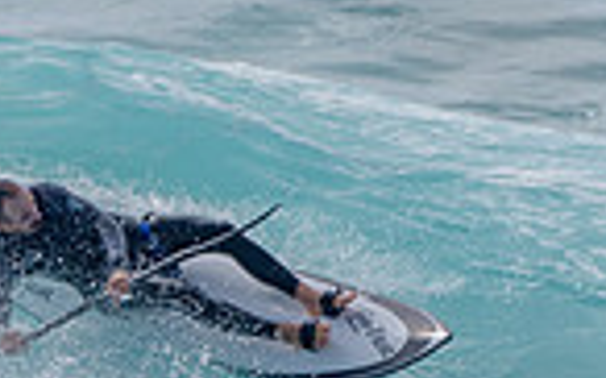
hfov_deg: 0.8
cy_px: 251
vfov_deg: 0.5
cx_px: 134
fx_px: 40894
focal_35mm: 2478
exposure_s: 1/2000
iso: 100
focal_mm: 500
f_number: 5.6
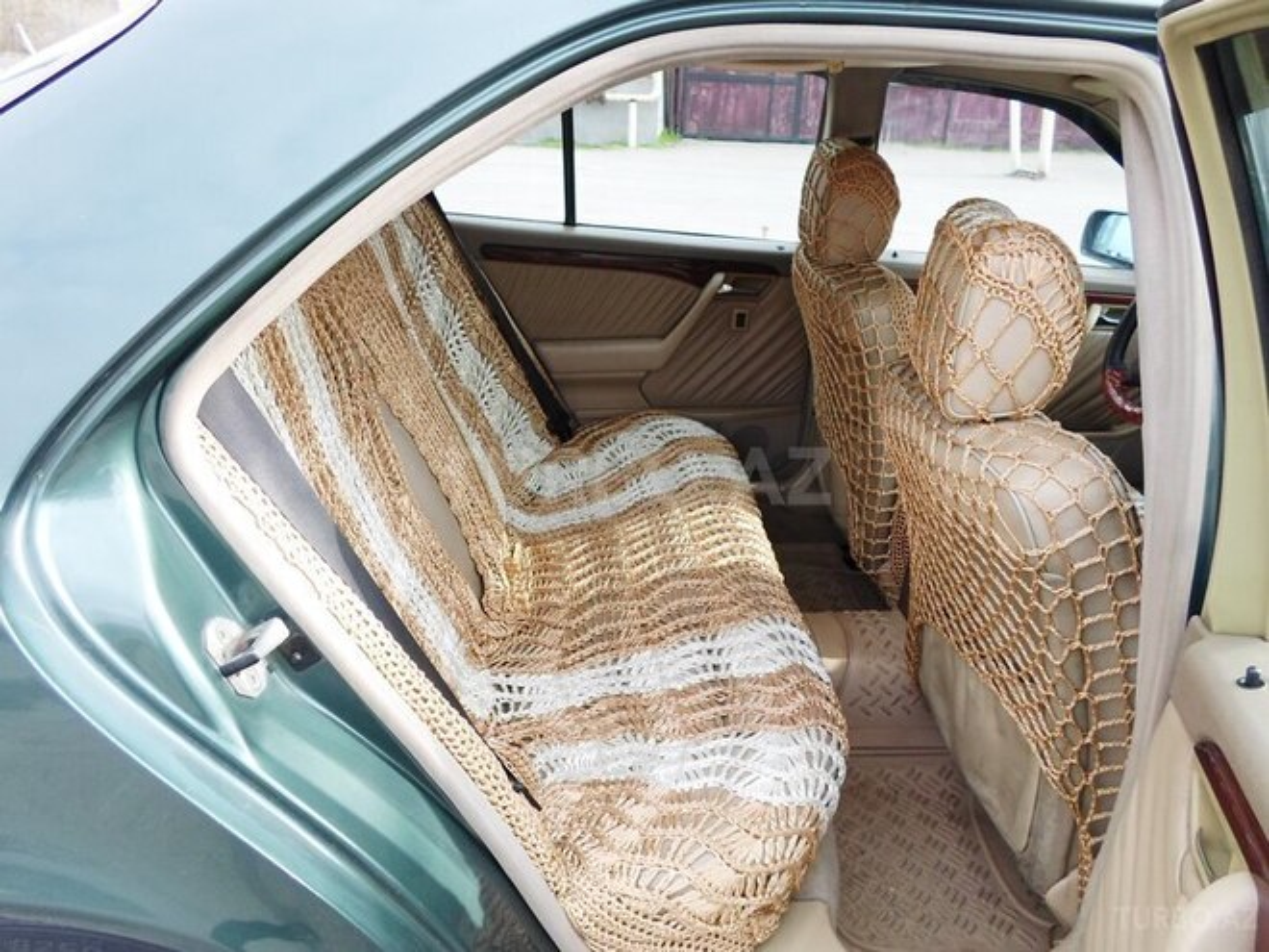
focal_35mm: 25
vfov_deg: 54.9
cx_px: 634
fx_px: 916
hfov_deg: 69.4
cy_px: 476
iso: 80
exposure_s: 1/250
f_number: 2.5
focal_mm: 4.5
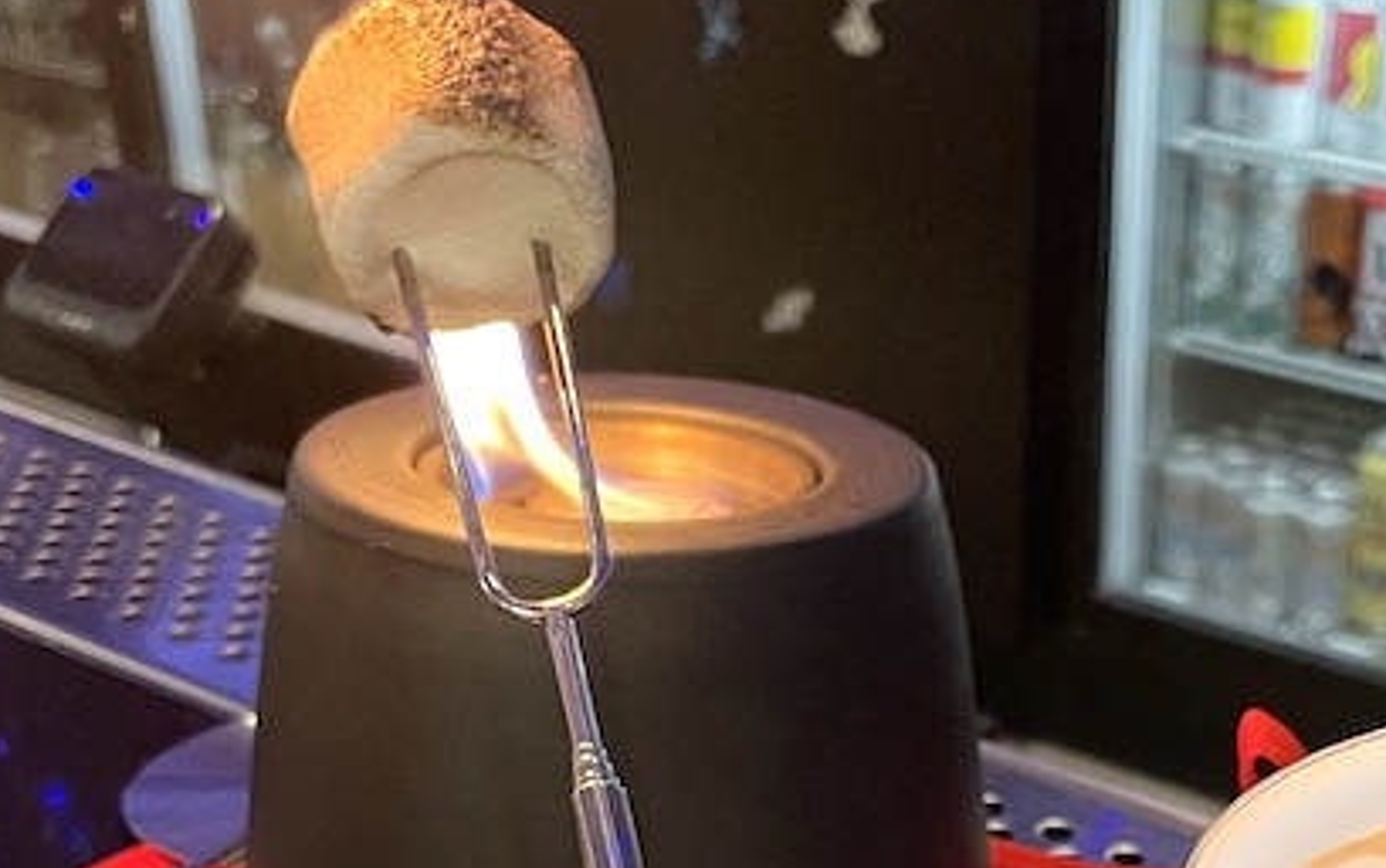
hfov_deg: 29.4
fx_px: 2607
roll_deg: -1.0
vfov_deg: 17.6
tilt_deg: -32.9
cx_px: 986
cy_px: 1146
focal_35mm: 69
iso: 400
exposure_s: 1/60
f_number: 1.6
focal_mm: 4.2
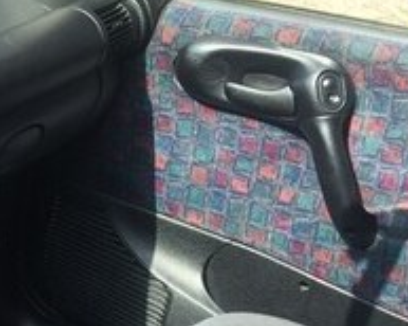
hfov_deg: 17.6
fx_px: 1170
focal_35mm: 97
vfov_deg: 15.8
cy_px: 213
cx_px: -222
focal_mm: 4.15
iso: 32
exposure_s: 1/363
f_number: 2.2
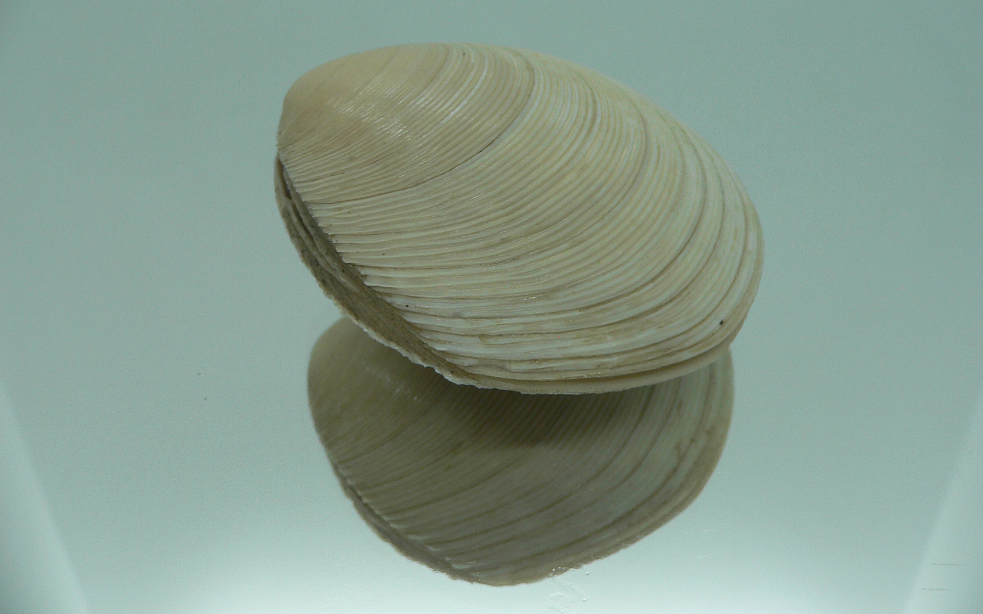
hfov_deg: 51.5
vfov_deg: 33.5
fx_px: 1018
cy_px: 263
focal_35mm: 38
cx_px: 502
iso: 80
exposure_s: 1/60
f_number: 2.8
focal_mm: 4.6
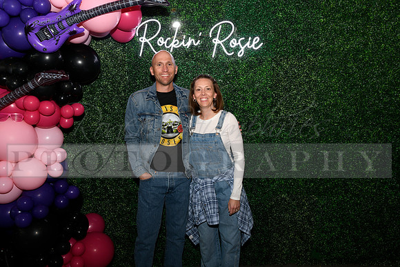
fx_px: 322
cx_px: 200
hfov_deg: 63.6
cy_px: 134
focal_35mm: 29
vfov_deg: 45.0
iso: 500
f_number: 6.3
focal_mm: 29
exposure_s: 1/60
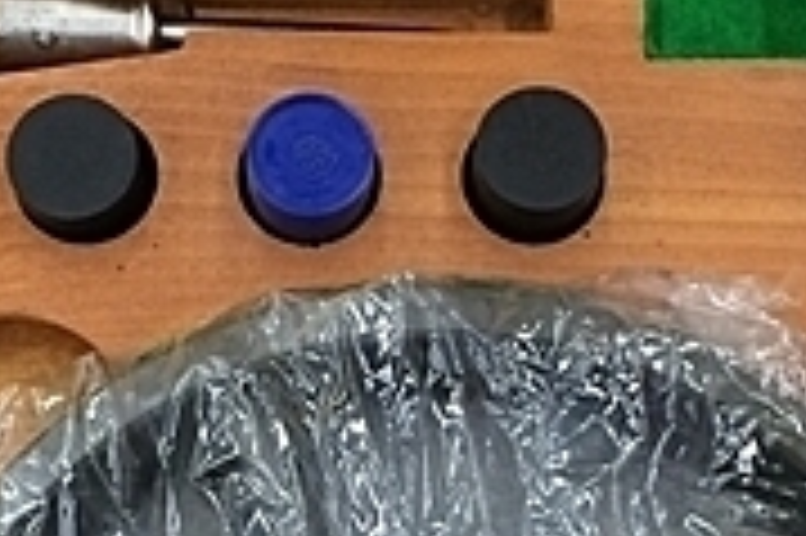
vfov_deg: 12.5
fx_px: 2416
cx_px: 374
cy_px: 554
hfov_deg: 18.9
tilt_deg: -78.9
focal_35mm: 108
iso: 100
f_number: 2.2
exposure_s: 1/30
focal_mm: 4.15
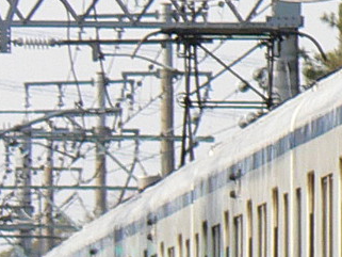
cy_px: 194
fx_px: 16654
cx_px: 880
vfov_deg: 0.9
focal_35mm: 1685
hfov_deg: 1.2
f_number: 4
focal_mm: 47
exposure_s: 1/320
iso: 80
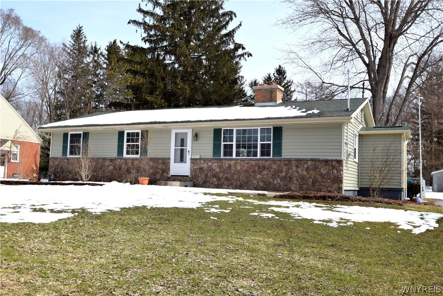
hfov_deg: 53.1
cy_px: 148
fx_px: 443
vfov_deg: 36.9
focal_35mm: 36
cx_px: 222
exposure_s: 1/400
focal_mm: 24
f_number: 10
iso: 200
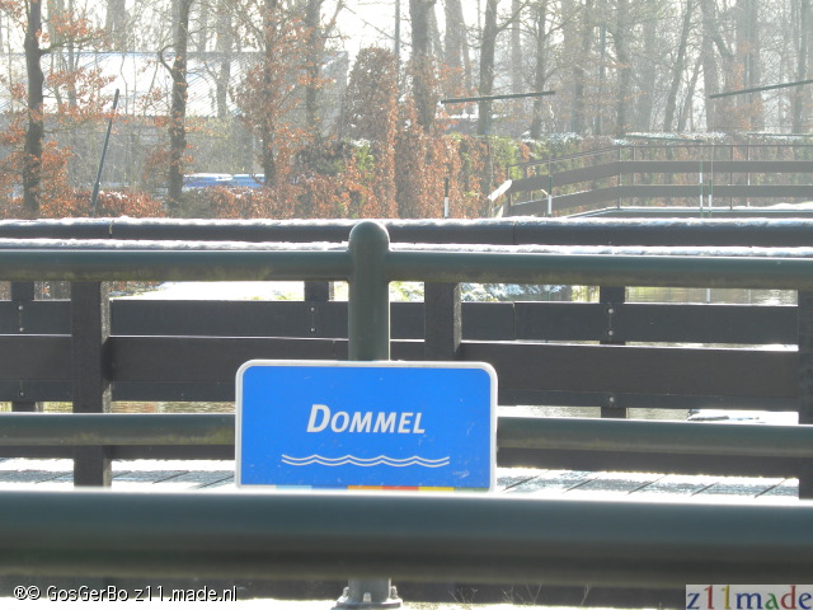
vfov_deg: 8.1
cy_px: 305
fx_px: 4321
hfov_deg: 10.7
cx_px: 406
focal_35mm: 184
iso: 64
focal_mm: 32.7
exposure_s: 1/94
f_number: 4.5
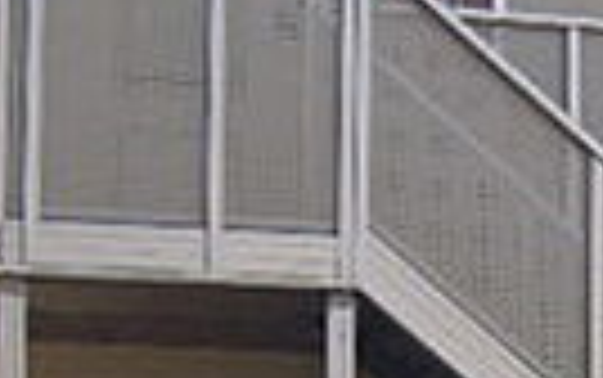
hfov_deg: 10.1
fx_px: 3322
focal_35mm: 202
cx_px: 873
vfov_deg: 6.5
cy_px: 477
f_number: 3.3
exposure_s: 1/800
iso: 160
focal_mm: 7.2
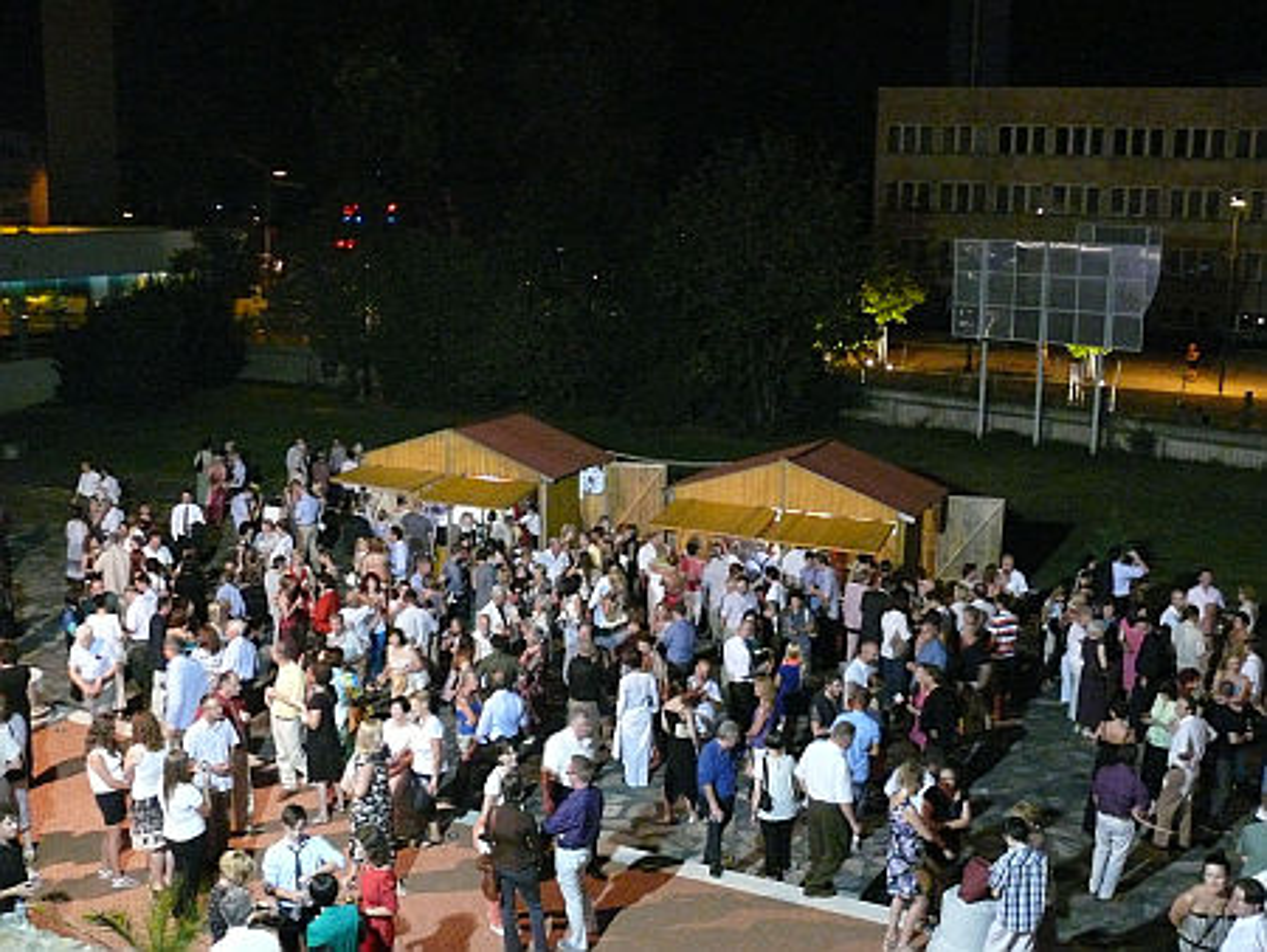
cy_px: 476
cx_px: 634
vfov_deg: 40.7
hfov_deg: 52.6
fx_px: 1282
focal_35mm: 35
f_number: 2.8
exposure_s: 1/13
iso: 800
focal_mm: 7.4
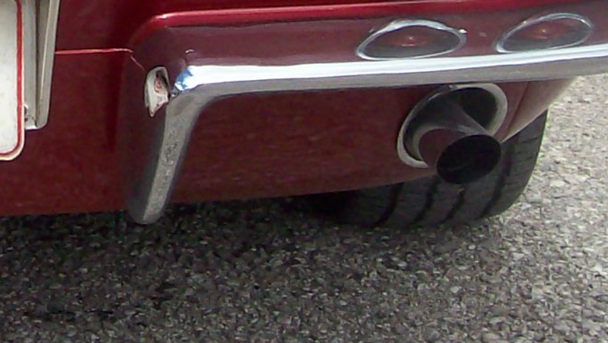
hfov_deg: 15.1
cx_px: -199
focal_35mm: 135
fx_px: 2177
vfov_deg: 8.8
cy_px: -184
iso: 80
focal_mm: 6
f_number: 4.8
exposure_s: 1/444
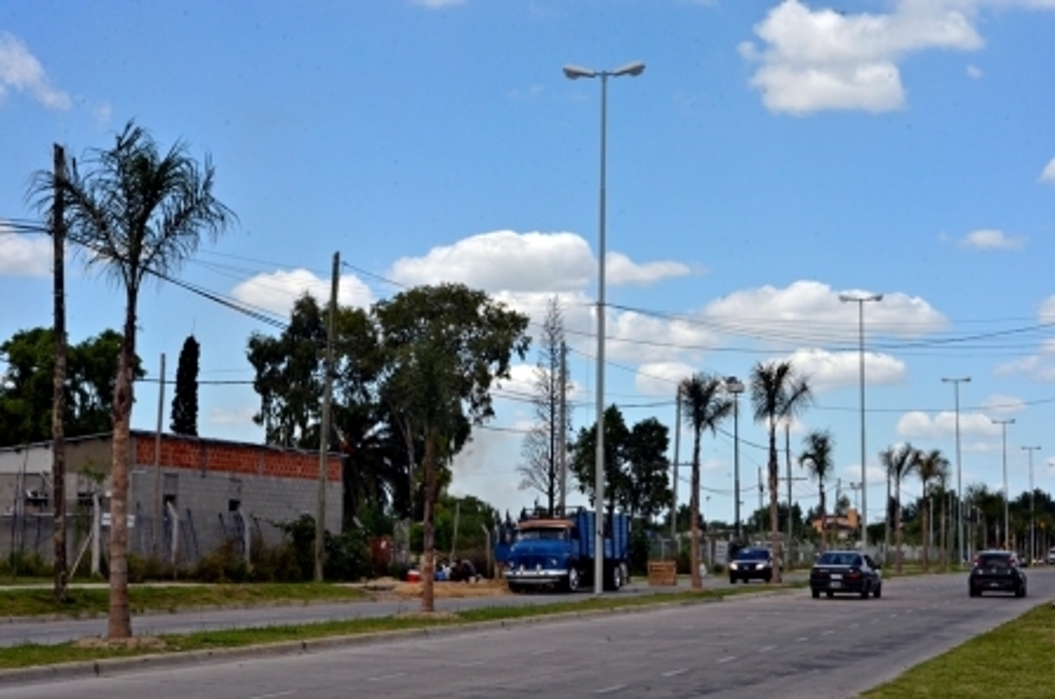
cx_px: 528
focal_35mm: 63
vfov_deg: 21.5
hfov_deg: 31.9
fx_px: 1843
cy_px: 350
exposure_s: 1/250
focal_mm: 42
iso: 640
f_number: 25
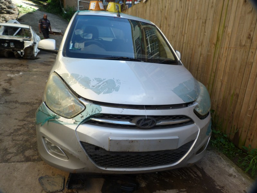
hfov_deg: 69.4
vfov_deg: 54.9
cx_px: 128
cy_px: 96
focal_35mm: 25
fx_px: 186
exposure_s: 1/125
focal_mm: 4.5
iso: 80
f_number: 3.6
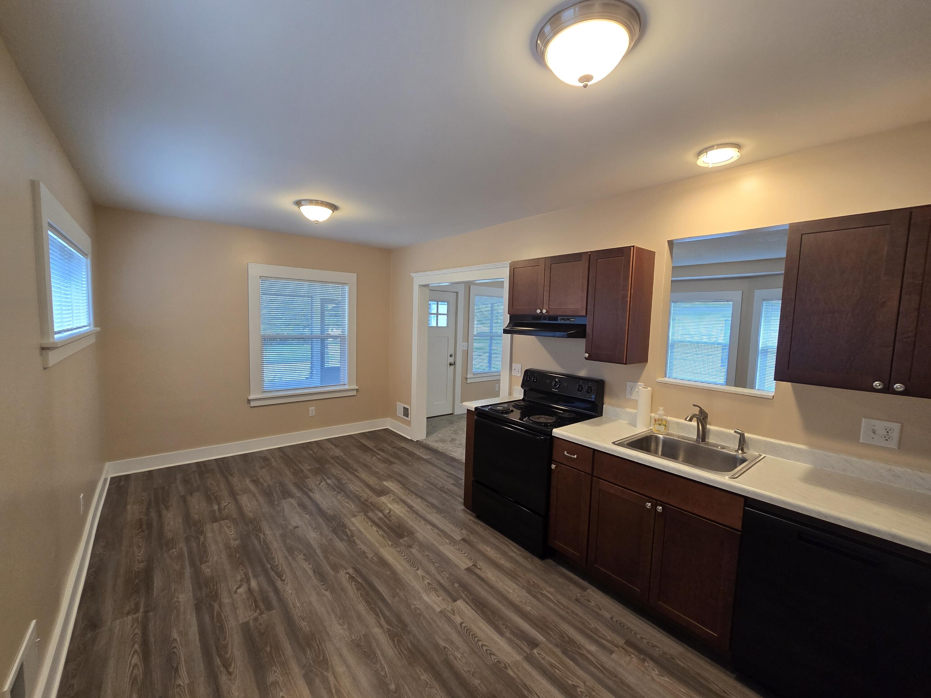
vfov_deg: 89.9
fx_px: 350
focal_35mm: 13
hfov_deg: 106.2
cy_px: 349
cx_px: 466
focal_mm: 2.2
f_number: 2.2
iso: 160
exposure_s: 1/60
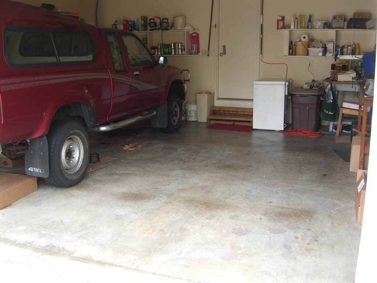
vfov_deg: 37.7
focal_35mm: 38
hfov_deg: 49.0
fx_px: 414
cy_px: 142
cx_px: 188
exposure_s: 1/80
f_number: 2.8
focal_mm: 7.9
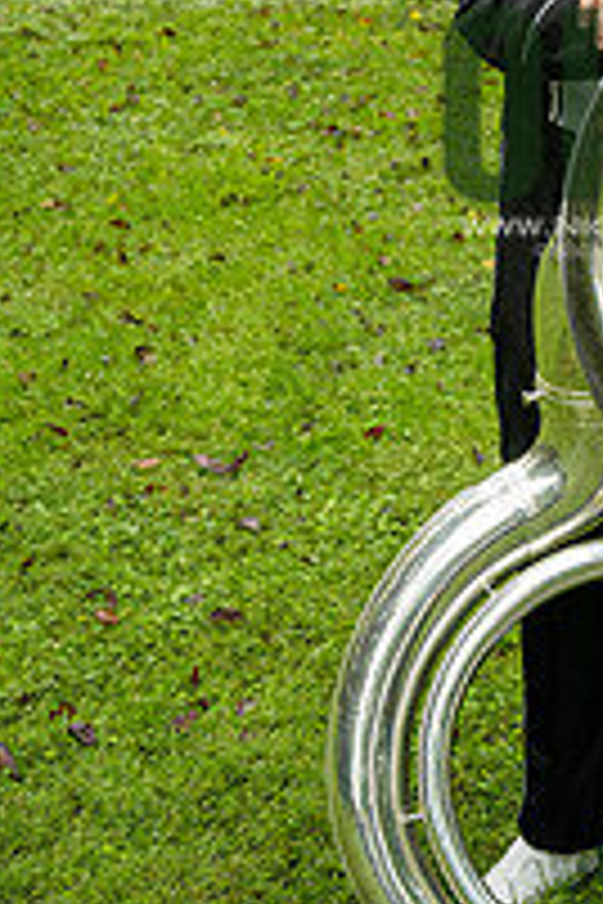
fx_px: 2311
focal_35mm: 92
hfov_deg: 14.6
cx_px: 644
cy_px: 130
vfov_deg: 21.7
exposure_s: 1/500
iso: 800
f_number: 4
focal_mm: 41
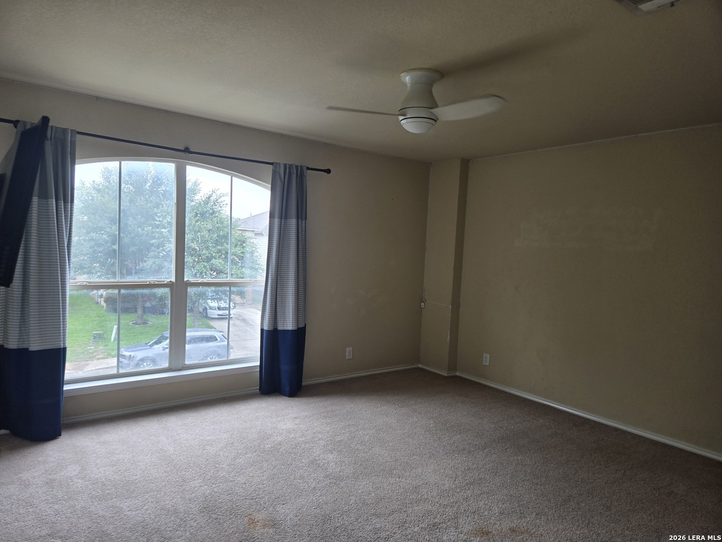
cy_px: 271
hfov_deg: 73.9
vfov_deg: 58.9
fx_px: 480
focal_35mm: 23
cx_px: 361
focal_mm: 5.4
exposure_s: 1/180
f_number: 1.8
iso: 40
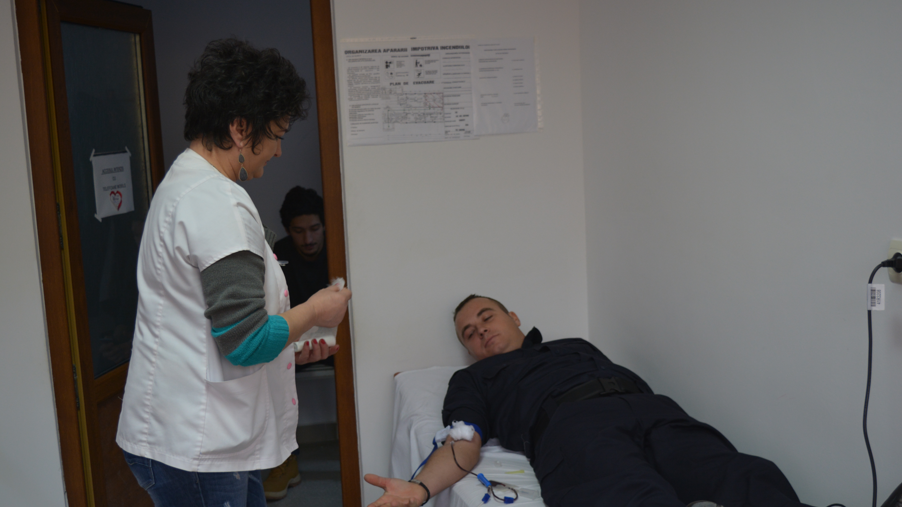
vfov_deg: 24.9
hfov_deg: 42.9
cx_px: 458
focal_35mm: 48
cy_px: 295
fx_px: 1148
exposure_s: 1/40
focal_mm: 30
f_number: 4.2
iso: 400
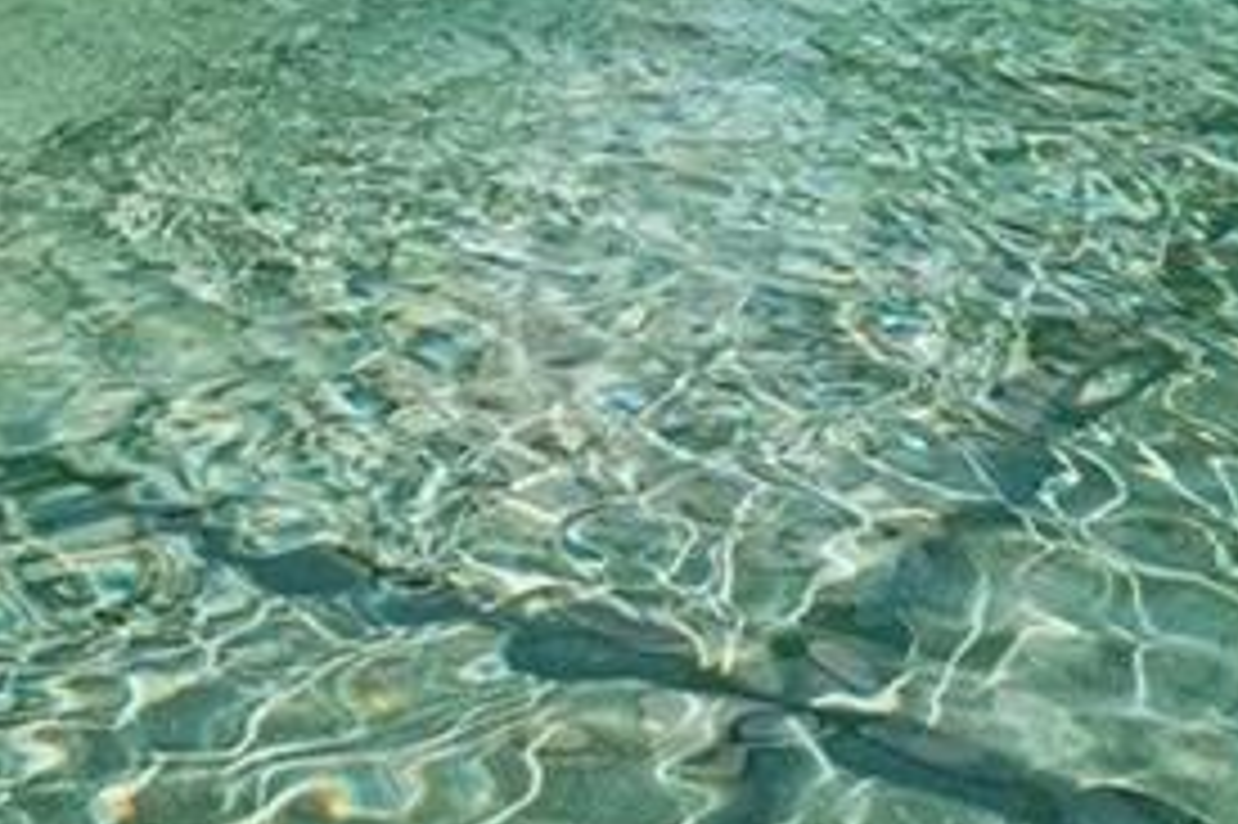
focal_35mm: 93
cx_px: -441
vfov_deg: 12.7
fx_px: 3196
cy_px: -865
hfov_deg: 19.9
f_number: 8
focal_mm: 16
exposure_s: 1/320
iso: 400
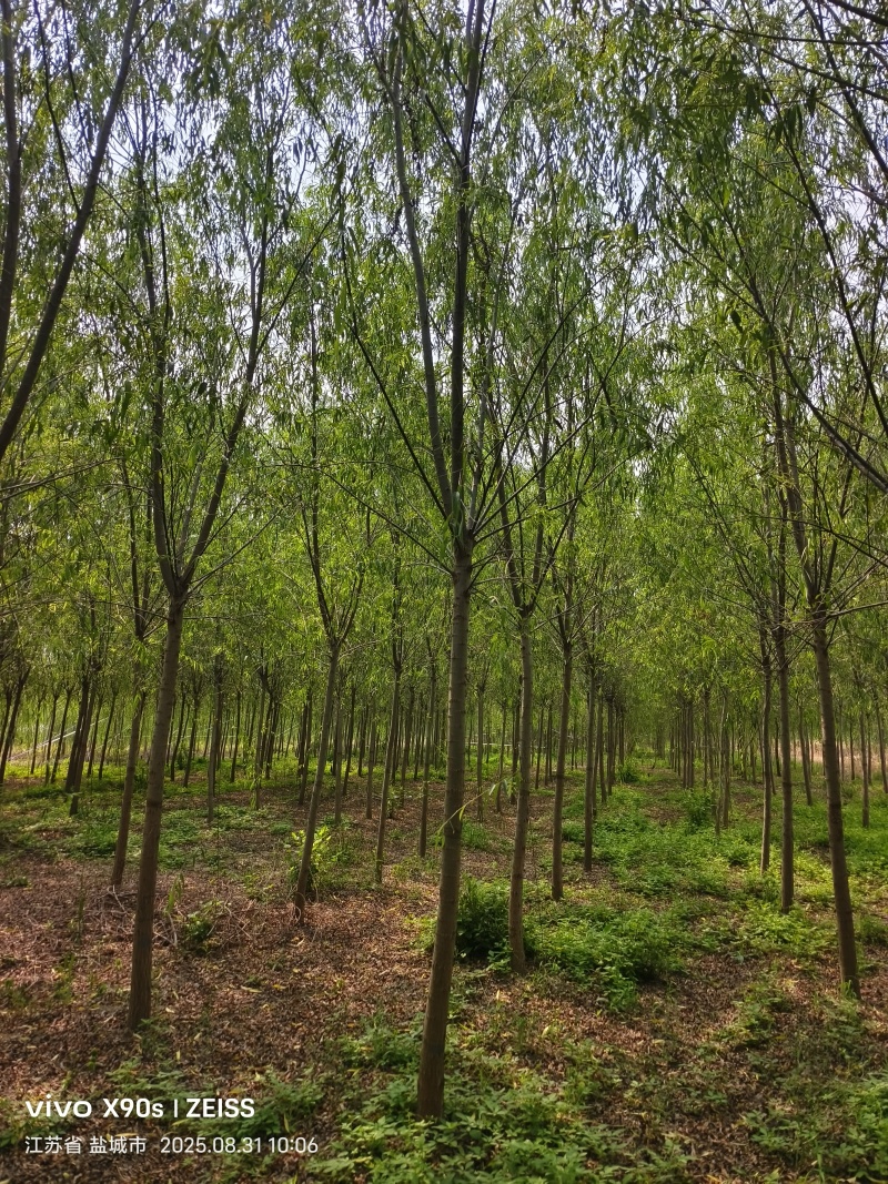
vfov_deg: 73.9
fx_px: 787
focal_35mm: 23
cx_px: 444
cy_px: 592
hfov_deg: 58.9
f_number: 1.75
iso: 72
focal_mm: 5.5
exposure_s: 1/1855
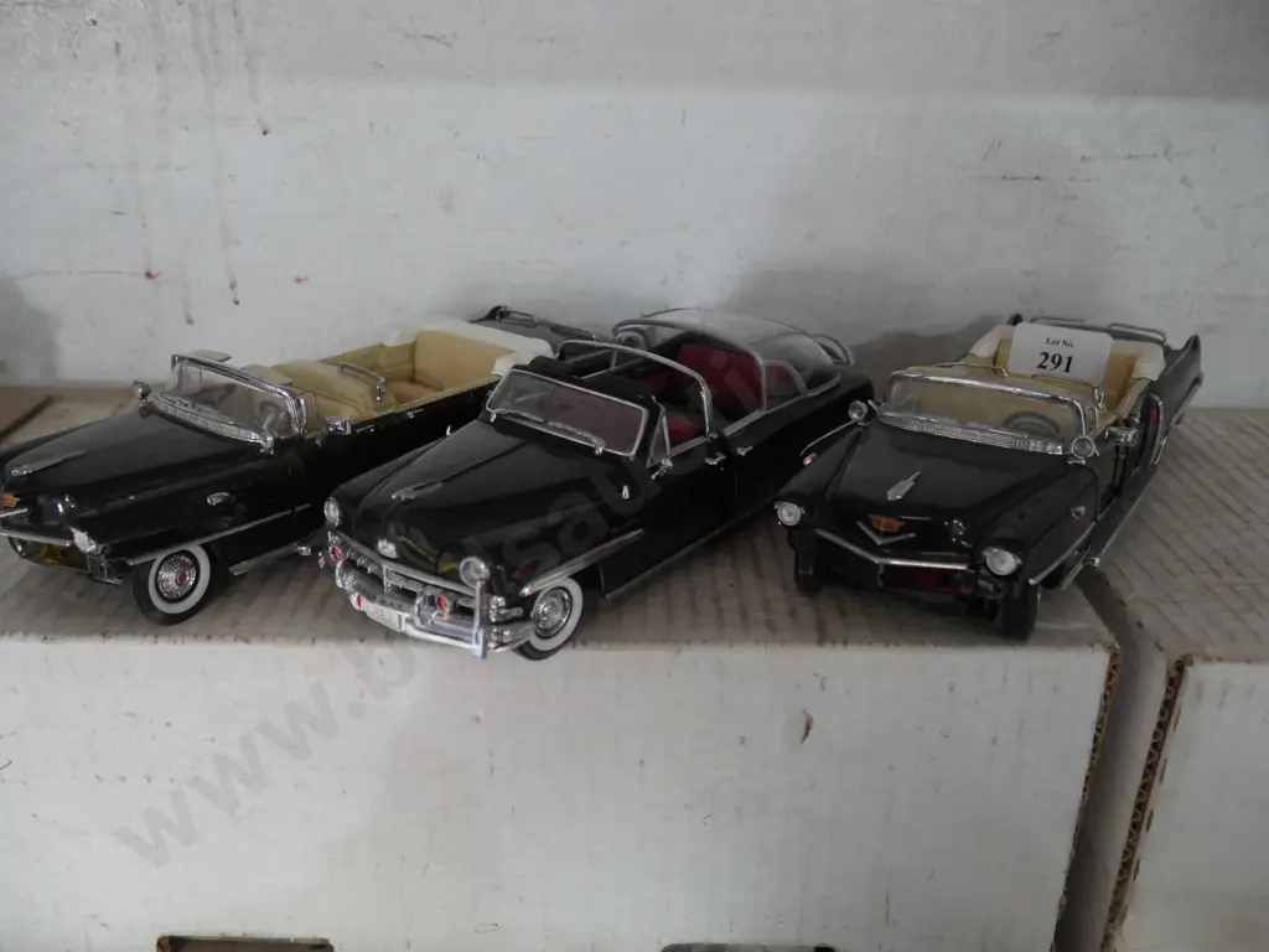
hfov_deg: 60.0
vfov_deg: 46.8
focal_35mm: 30
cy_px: 476
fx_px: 1100
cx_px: 634
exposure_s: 1/60
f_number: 3.6
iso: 1600
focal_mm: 15
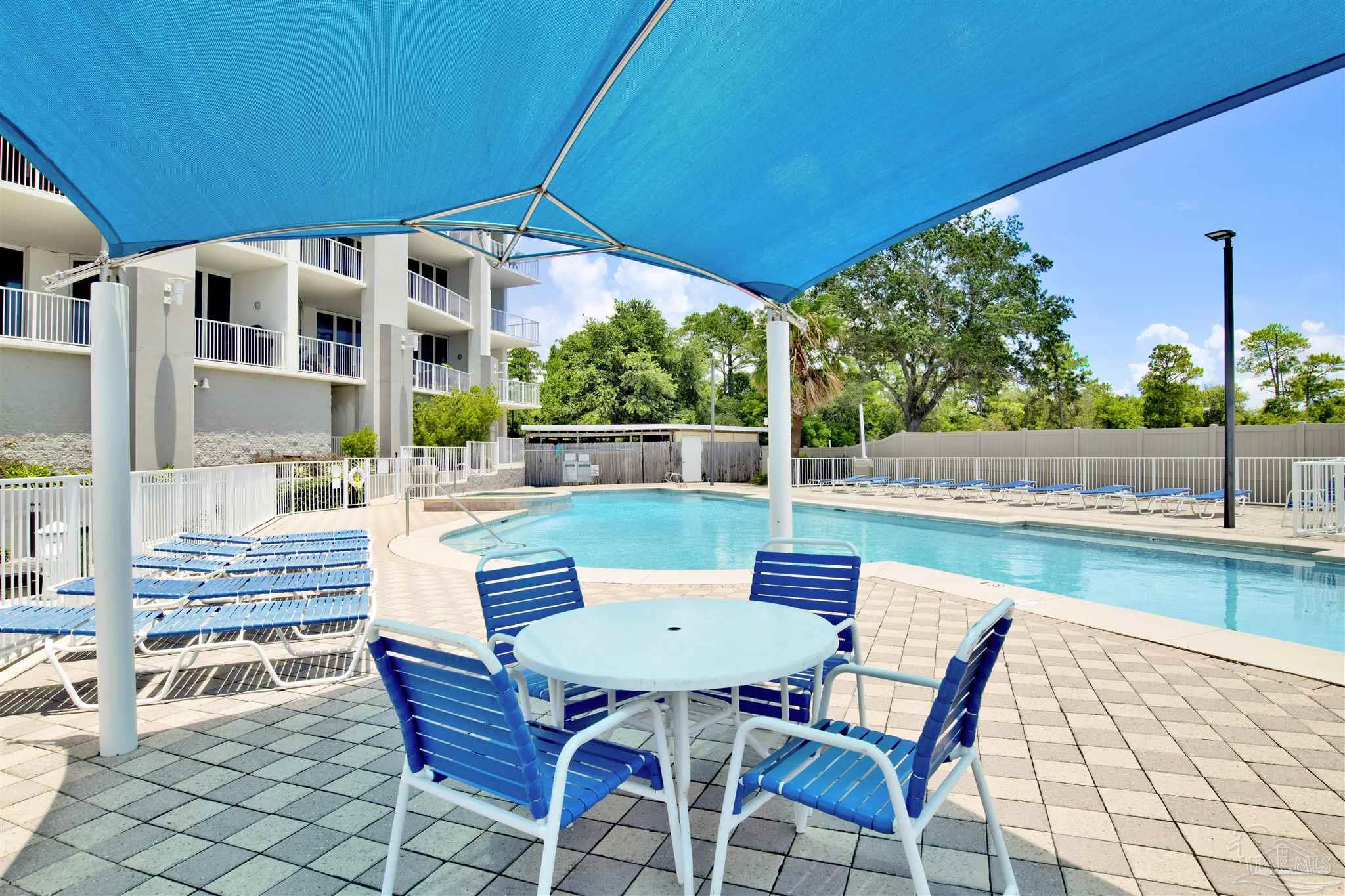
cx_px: 672
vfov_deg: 67.4
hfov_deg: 90.0
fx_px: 672
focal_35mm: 18
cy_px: 448
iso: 200
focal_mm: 18
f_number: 11
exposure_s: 1/250
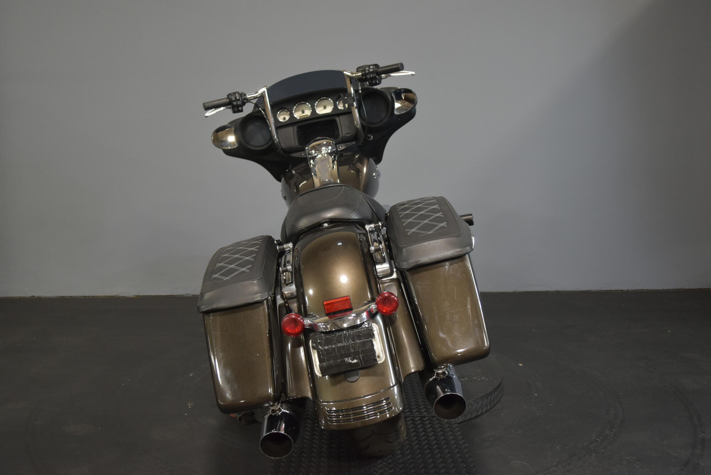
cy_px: 238
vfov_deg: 40.0
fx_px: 652
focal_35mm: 33
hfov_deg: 57.2
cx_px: 356
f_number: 4
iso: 1000
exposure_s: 1/30
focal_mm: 22
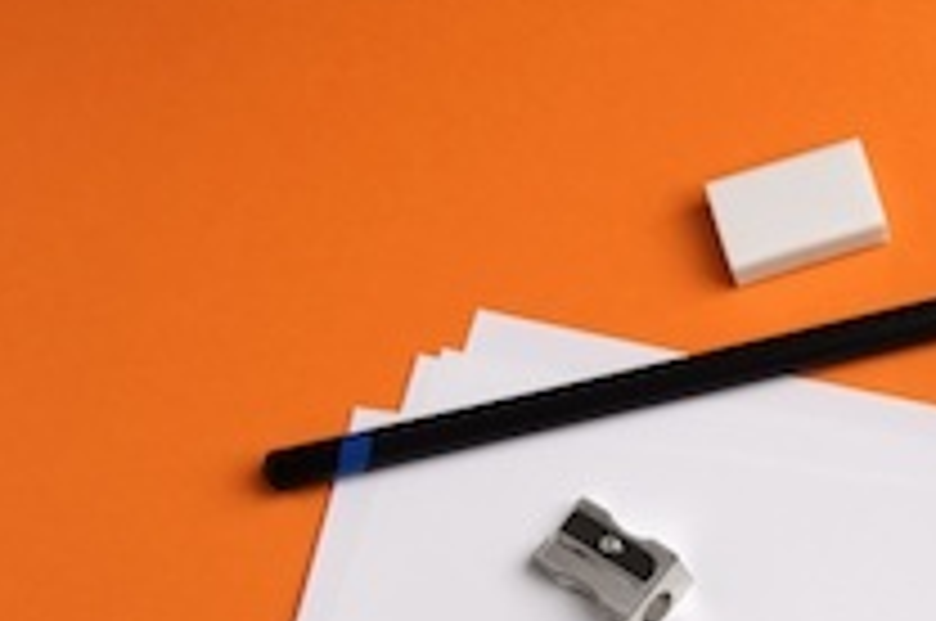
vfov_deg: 13.9
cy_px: 614
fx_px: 2518
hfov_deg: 20.1
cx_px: 1026
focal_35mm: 97
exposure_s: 1/250
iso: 100
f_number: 10
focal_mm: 42
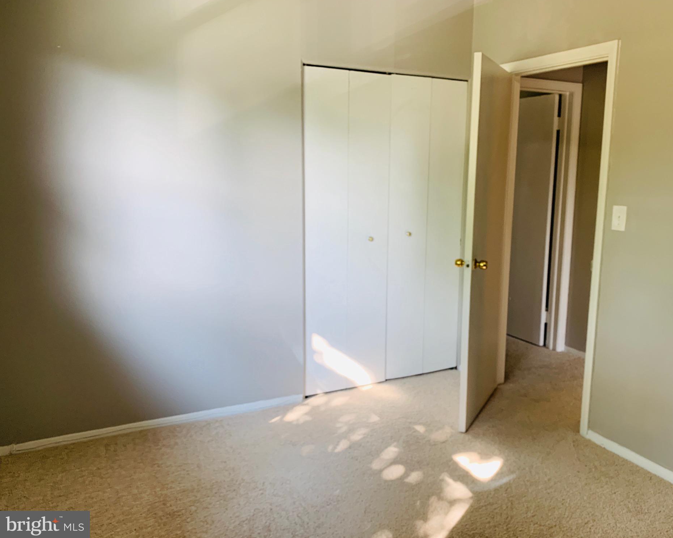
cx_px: 371
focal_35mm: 28
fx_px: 558
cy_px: 262
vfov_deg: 51.5
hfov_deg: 62.1
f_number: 1.8
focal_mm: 4.25
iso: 125
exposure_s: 1/60
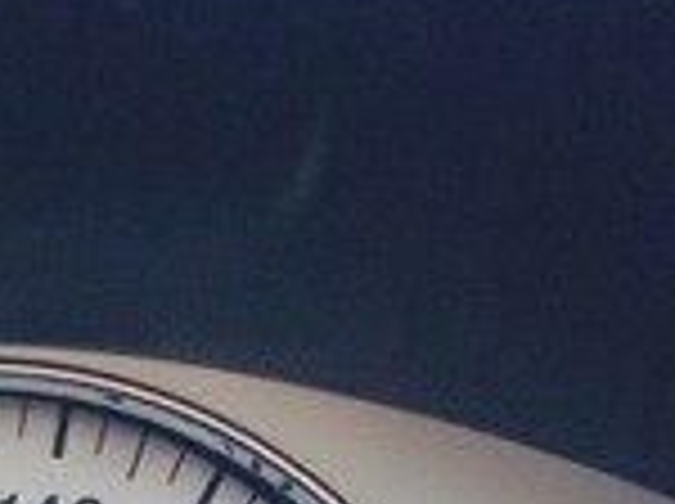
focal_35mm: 128
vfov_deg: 10.9
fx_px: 2492
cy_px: 848
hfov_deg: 14.6
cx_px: -248
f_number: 2.2
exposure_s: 1/100
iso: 64
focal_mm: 4.15
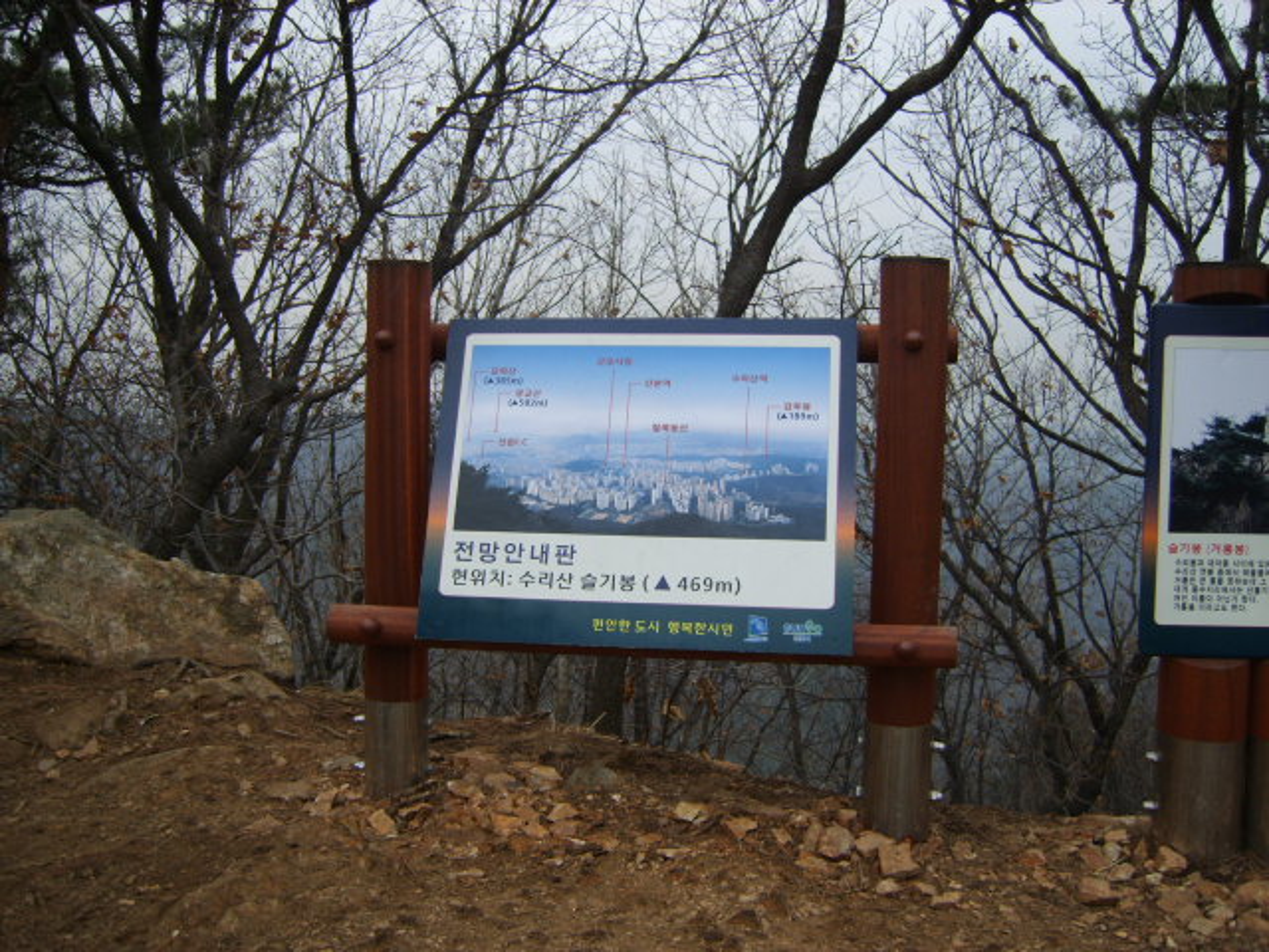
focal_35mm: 35
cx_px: 634
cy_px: 476
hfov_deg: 52.6
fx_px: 1283
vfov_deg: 40.7
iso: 50
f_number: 2.8
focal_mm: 7.4
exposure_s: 1/500
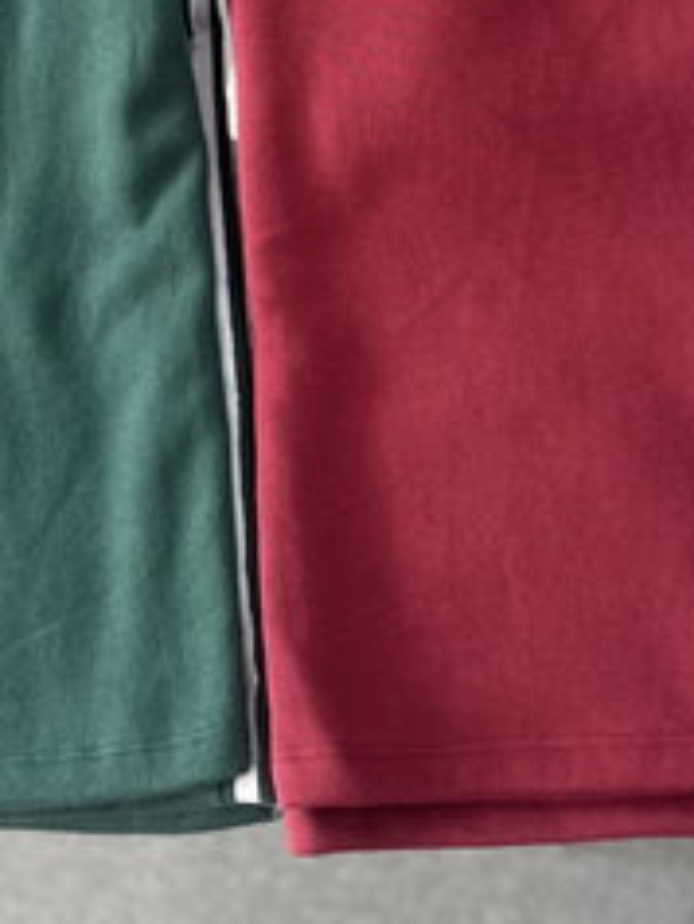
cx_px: 285
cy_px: 57
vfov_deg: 33.3
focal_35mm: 54
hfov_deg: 27.0
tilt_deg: -68.0
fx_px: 1442
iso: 160
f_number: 1.78
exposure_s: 1/50
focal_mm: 6.86
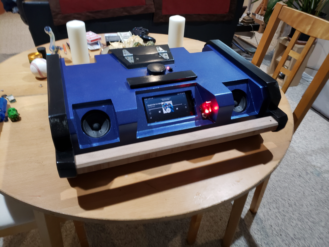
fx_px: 247
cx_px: 164
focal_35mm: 26
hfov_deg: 67.3
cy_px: 124
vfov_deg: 53.1
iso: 250
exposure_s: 1/10
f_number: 1.5
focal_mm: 4.3
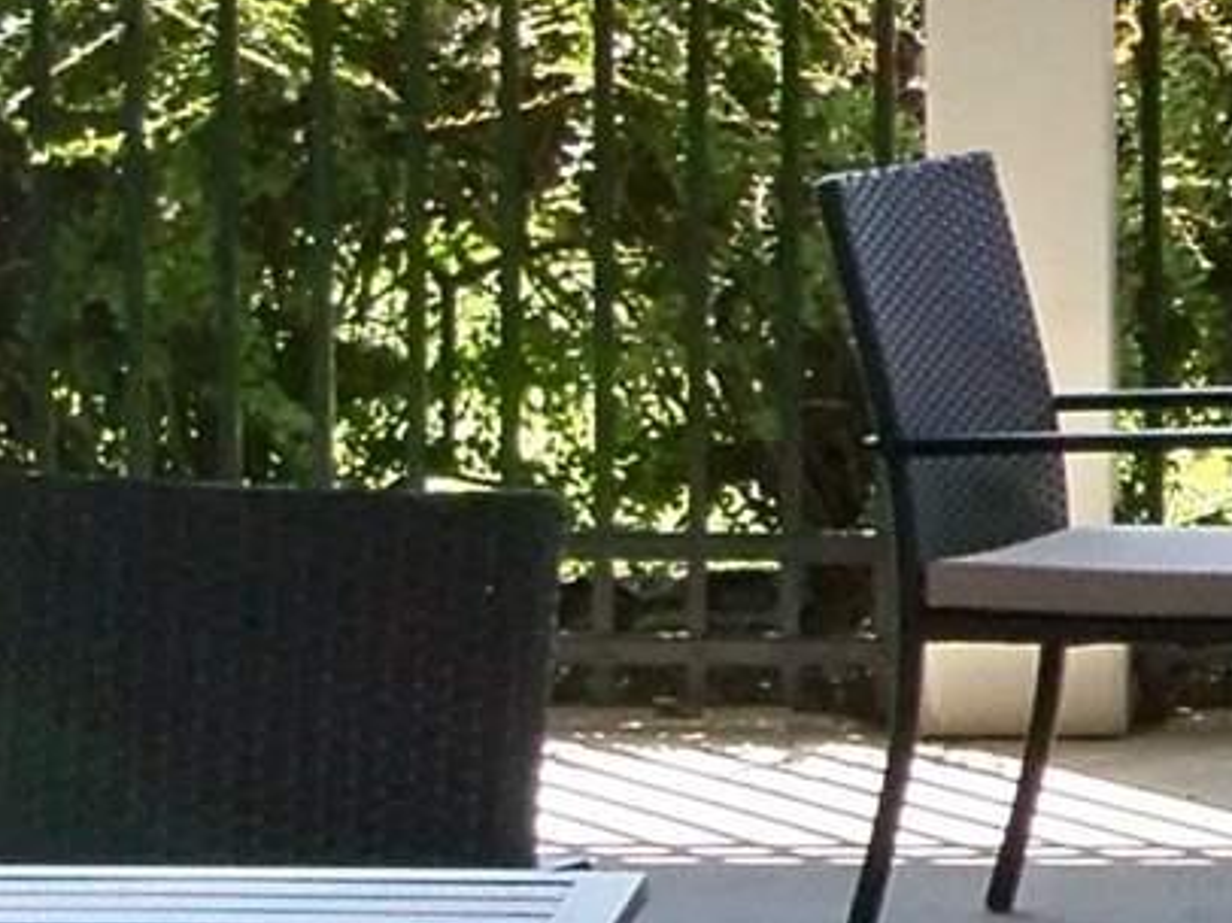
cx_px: 2862
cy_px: 246
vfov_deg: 5.6
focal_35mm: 265
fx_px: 9426
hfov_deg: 7.1
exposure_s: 1/200
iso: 80
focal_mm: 6.2
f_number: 3.5
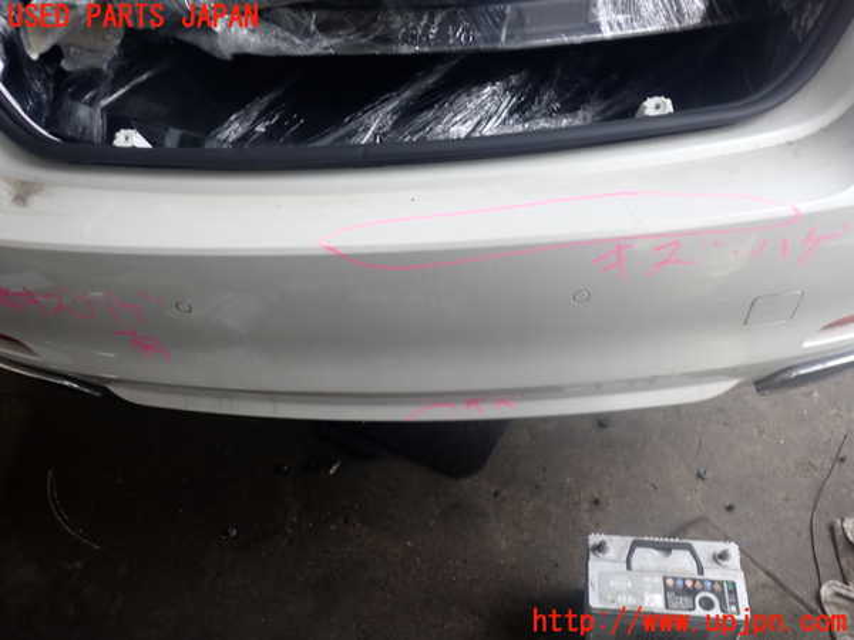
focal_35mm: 30
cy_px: 320
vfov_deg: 46.8
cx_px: 427
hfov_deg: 60.0
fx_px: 740
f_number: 2.3
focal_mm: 5.4
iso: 200
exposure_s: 1/60
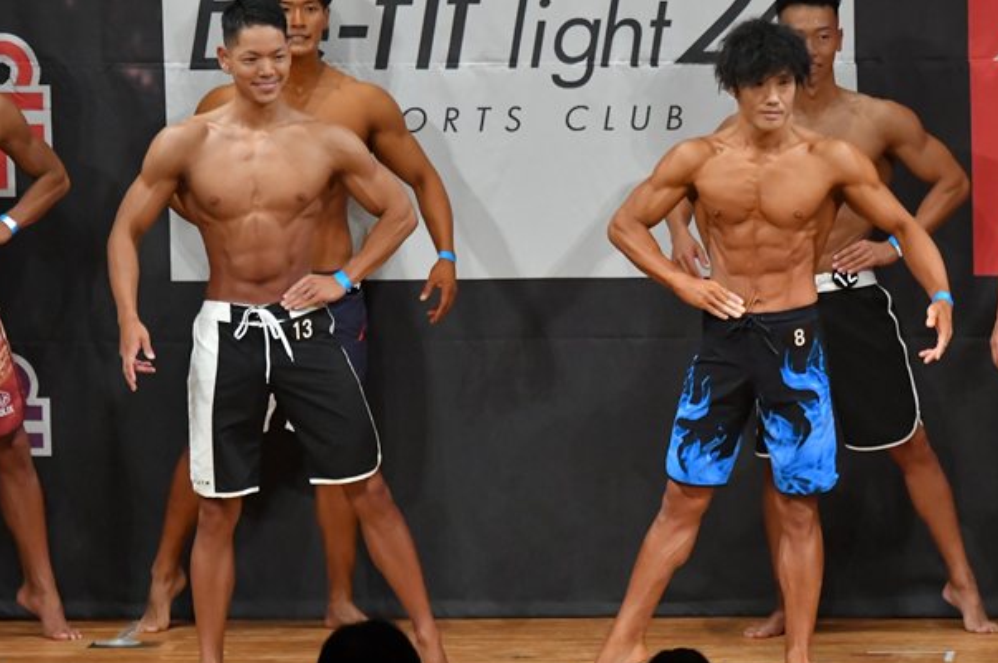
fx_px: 9612
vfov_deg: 4.0
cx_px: 600
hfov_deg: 5.9
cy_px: 397
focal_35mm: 347
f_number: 5.6
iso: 7200
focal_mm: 180
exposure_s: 1/400
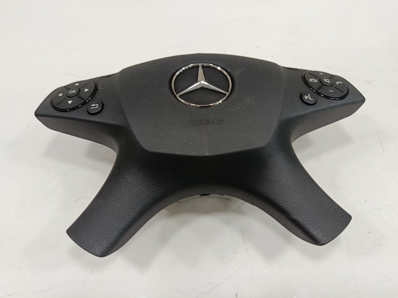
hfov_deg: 71.6
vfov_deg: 56.8
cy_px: 149
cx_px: 199
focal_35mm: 24
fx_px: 276
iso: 600
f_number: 1.7
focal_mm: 5.24
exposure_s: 1/50
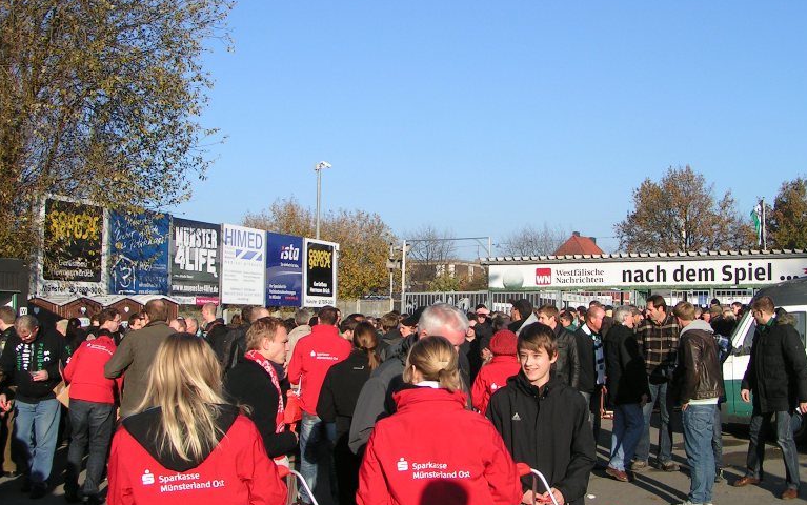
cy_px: 224
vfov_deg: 30.5
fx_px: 924
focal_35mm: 42
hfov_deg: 47.2
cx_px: 400
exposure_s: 1/320
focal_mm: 5.8
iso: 50
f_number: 5.6
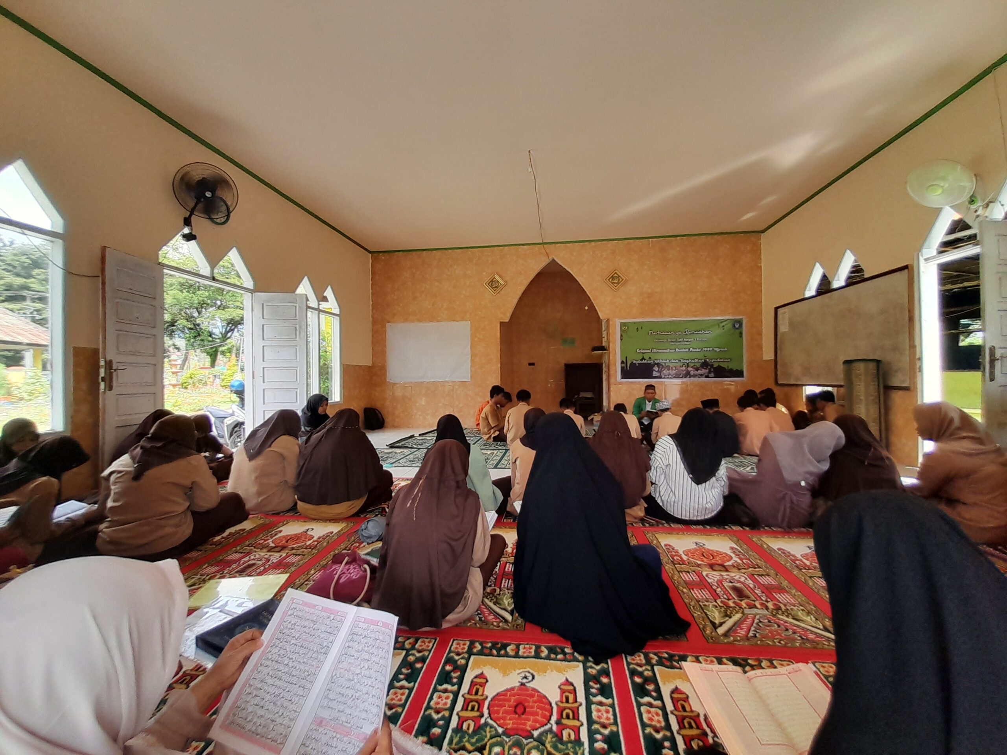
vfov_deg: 89.9
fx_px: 378
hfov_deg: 106.2
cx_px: 504
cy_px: 378
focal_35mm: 13
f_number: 2.2
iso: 40
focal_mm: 1.13
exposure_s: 1/129
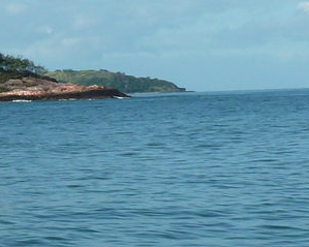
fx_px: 1527
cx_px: -482
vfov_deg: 9.2
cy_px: 75
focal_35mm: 167
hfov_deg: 9.9
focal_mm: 5.3
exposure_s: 1/500
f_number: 4.5
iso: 80
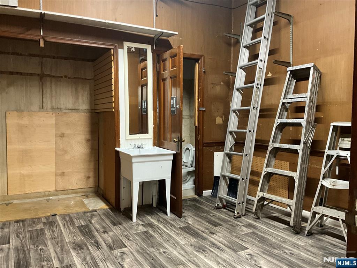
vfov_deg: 48.2
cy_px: 134
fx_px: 299
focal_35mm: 29
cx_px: 178
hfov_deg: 61.7
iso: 250
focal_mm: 3
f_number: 1.8
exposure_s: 1/60
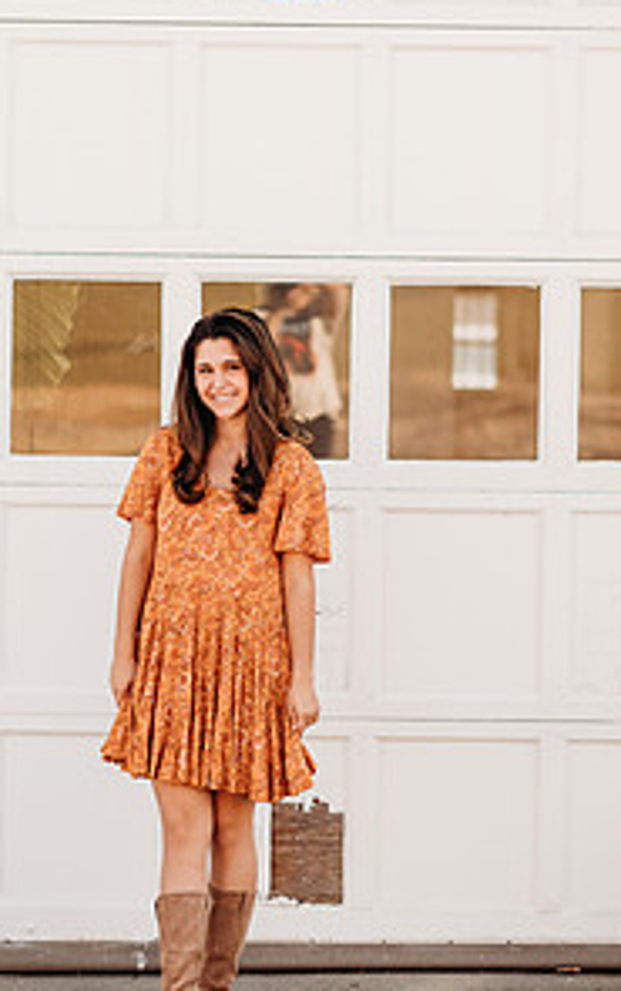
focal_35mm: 132
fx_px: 3566
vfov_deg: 15.8
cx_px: 232
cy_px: 386
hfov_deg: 9.9
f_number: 2
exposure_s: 1/1250
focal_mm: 85
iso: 160
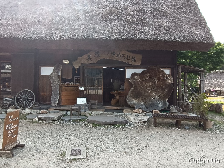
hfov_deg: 94.5
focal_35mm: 16
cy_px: 84
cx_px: 112
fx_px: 104
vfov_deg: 78.1
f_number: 2.2
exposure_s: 1/355
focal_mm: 1.66
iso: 50
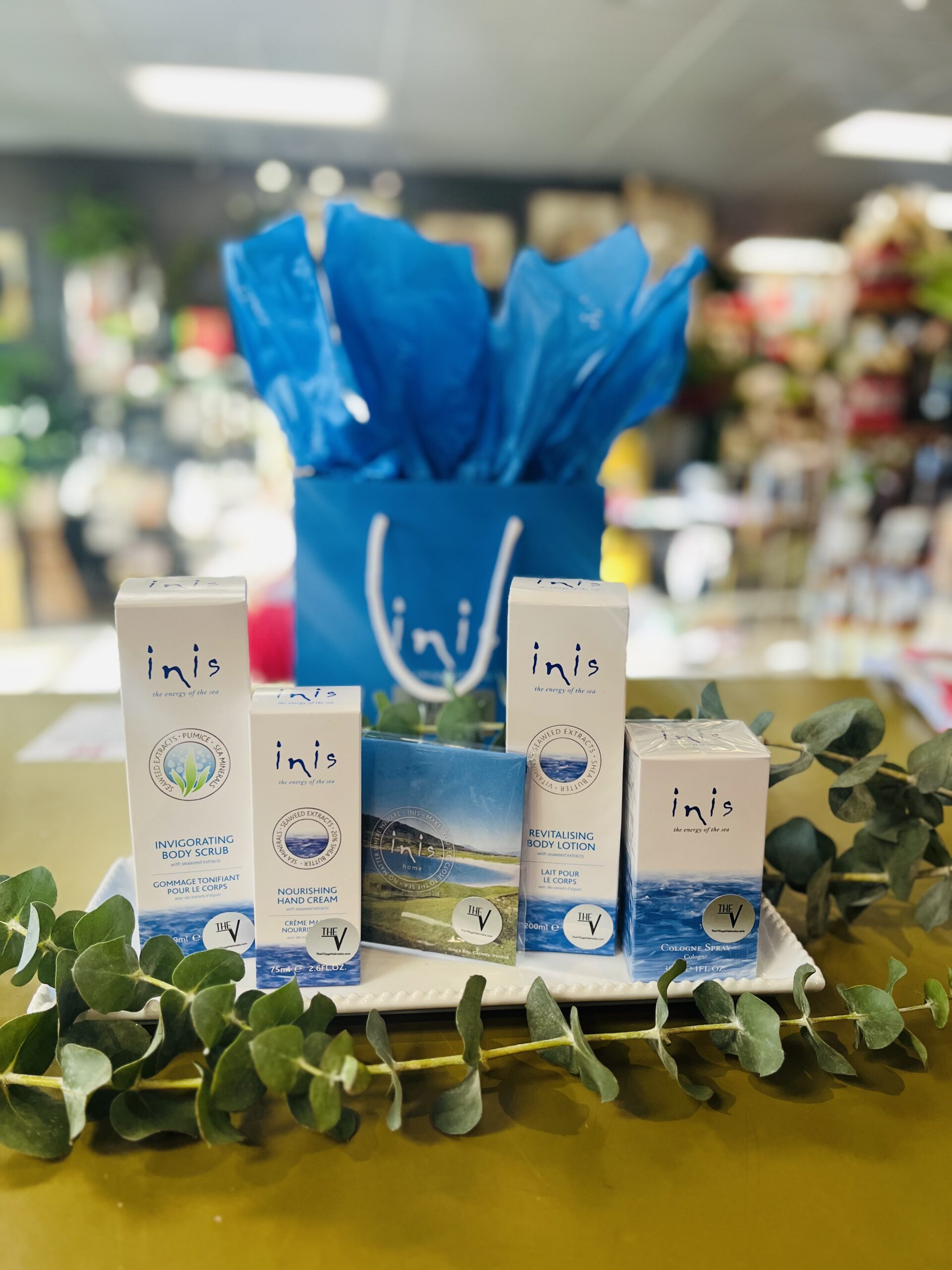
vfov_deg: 67.3
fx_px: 953
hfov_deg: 53.1
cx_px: 476
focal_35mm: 26
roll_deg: -2.3
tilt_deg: -14.2
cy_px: 635
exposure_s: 1/120
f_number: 1.6
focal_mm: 5.1
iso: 125
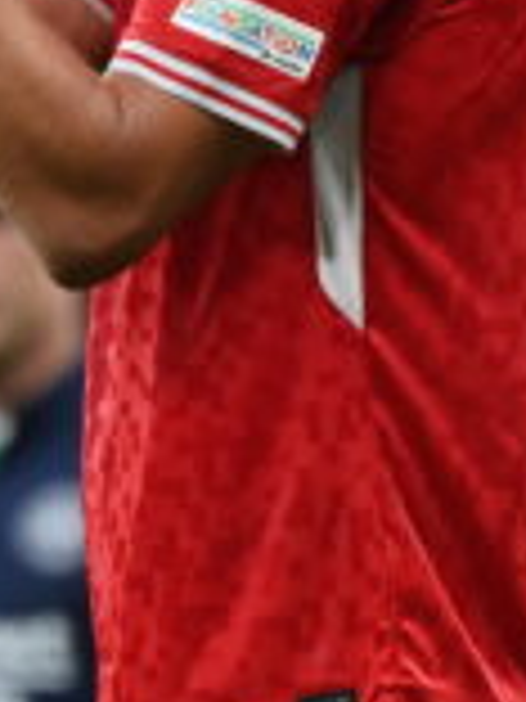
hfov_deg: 1.0
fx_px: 29985
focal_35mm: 1480
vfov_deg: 1.3
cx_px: -27
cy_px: 50
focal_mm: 320
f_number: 4
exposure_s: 1/1250
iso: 3200
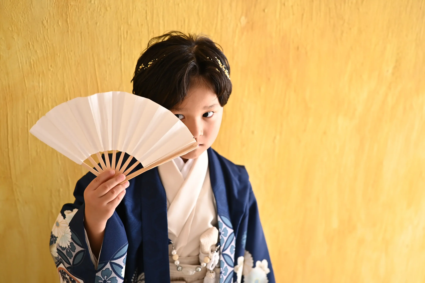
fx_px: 590
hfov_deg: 39.6
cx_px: 212
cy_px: 142
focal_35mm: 50
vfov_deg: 27.0
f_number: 2
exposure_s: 1/160
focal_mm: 50
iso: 320
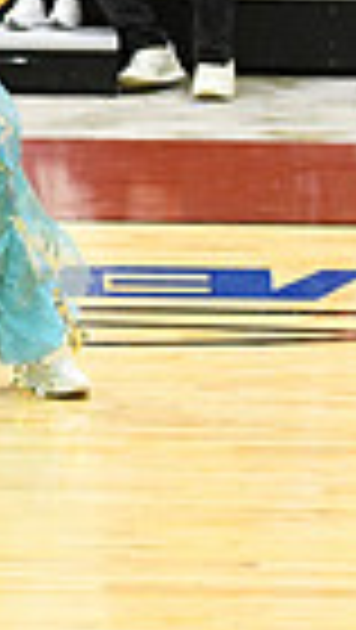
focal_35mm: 561
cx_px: -906
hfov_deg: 2.1
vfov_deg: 3.8
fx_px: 9392
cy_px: 43
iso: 5000
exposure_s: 1/250
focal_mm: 86
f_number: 4
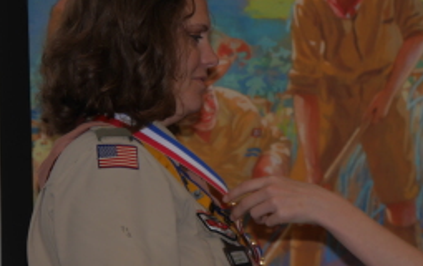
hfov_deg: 8.8
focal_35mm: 239
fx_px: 2758
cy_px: 165
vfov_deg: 5.5
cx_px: 271
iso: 200
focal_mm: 69
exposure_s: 1/125
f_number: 5.4
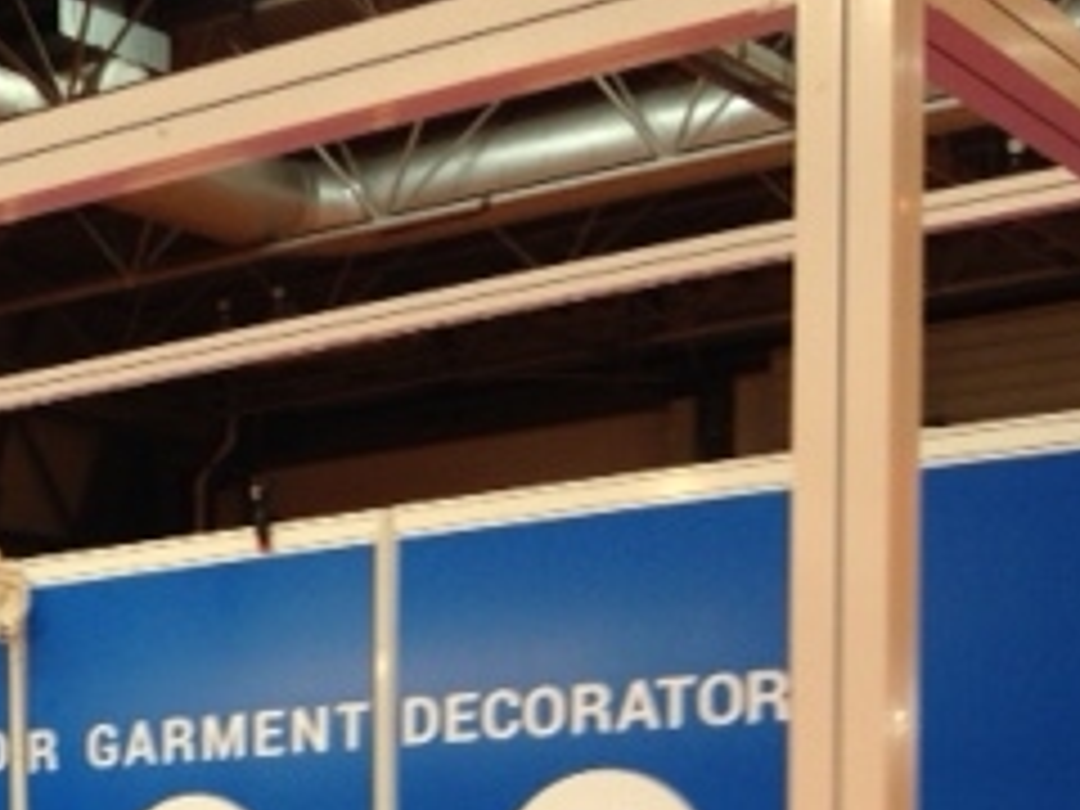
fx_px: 2746
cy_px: 1071
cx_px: -297
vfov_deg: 15.9
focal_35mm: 88
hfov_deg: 20.5
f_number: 2.4
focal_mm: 4.12
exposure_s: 1/40
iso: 50
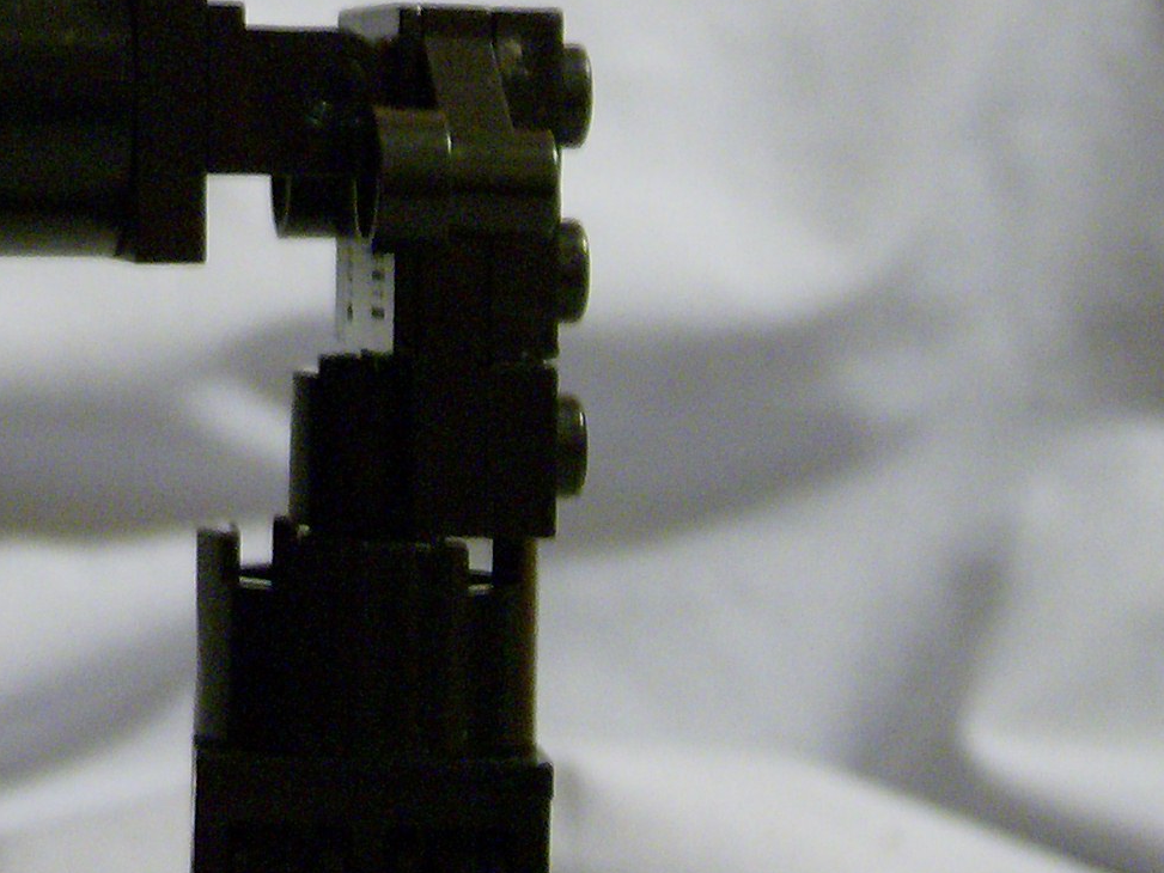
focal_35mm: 133
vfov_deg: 10.9
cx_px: -395
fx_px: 4473
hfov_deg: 14.2
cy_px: -300
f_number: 3.1
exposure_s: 1/5.68
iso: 200
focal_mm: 7.7
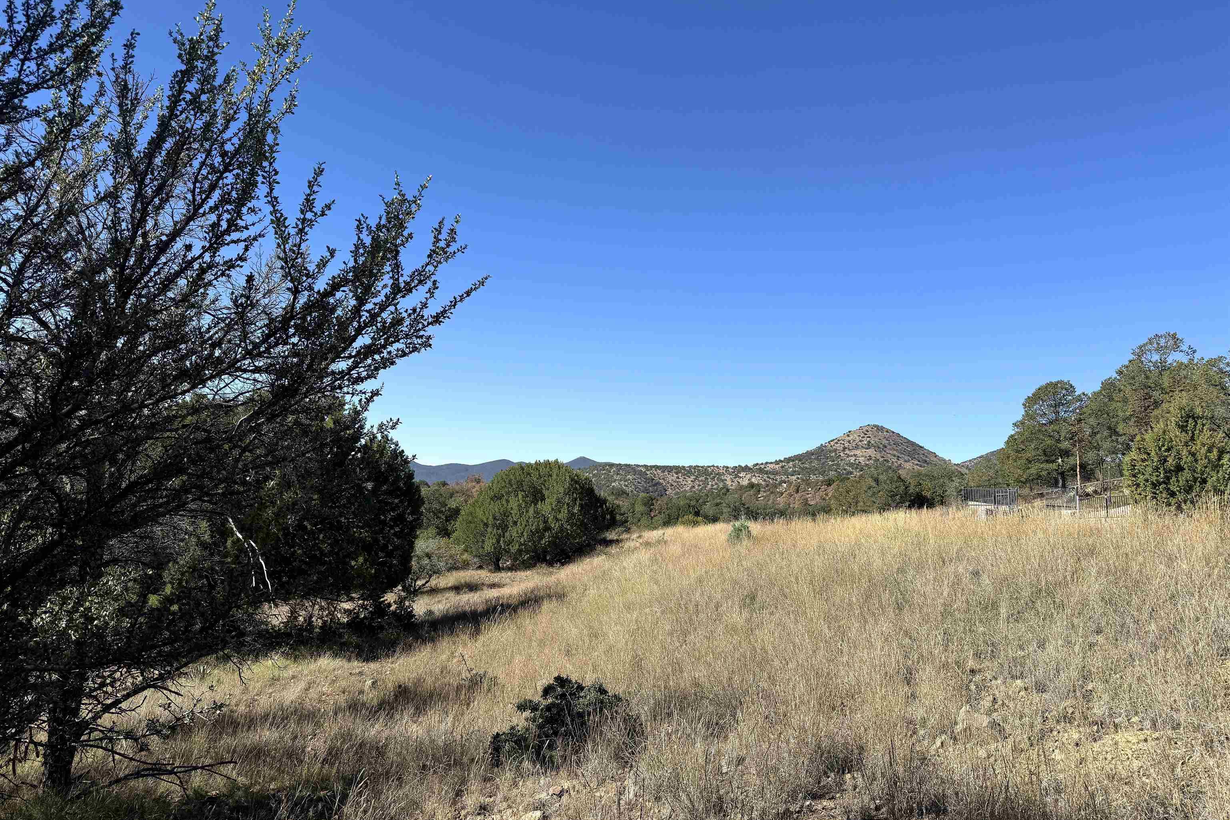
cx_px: 615
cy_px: 389
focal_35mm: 25
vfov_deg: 51.3
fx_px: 854
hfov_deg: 71.5
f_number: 1.78
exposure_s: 1/4167
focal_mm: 6.76
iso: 80
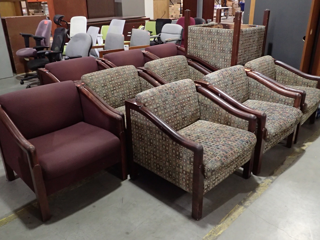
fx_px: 277
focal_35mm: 30
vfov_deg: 46.8
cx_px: 160
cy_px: 120
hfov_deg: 60.0
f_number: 2.3
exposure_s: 1/30
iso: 640
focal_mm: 5.5
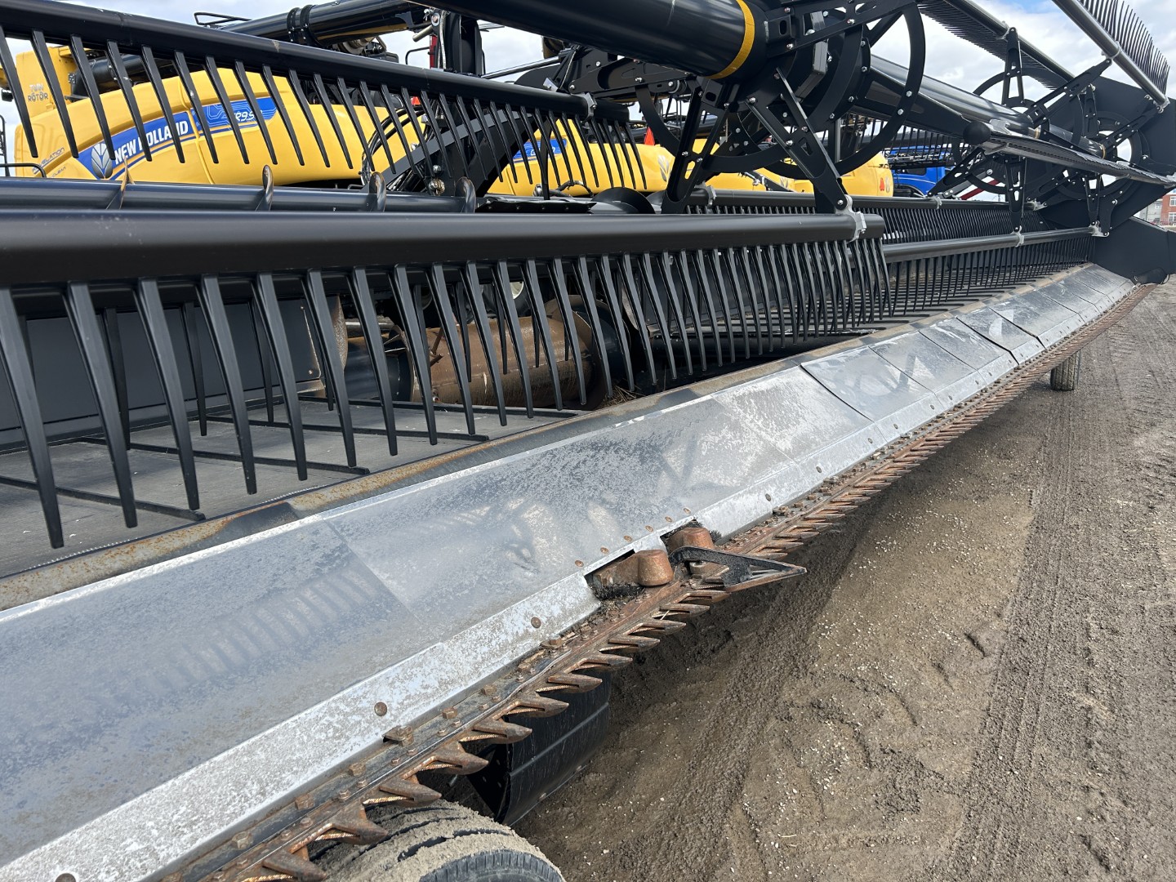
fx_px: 883
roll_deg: +2.8
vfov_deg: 53.1
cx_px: 588
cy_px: 441
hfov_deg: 67.3
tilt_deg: -12.5
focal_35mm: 26
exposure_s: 1/1751
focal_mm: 5.7
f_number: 1.5
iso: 50
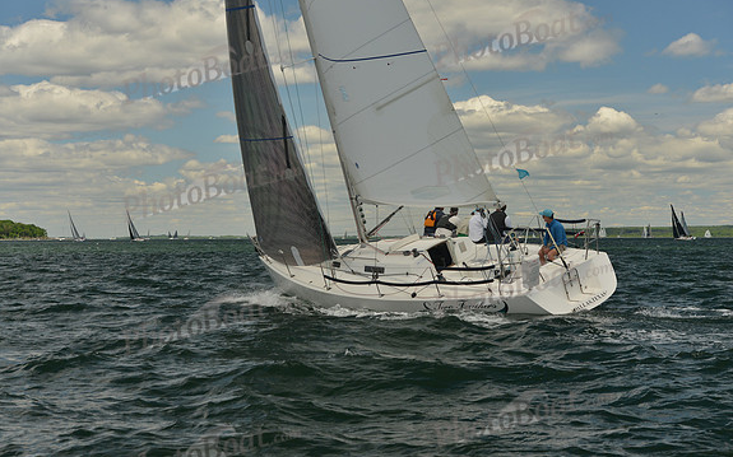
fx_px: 1438
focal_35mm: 72
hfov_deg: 28.6
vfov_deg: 18.1
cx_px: 368
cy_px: 237
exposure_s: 1/800
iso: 400
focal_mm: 70
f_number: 6.3
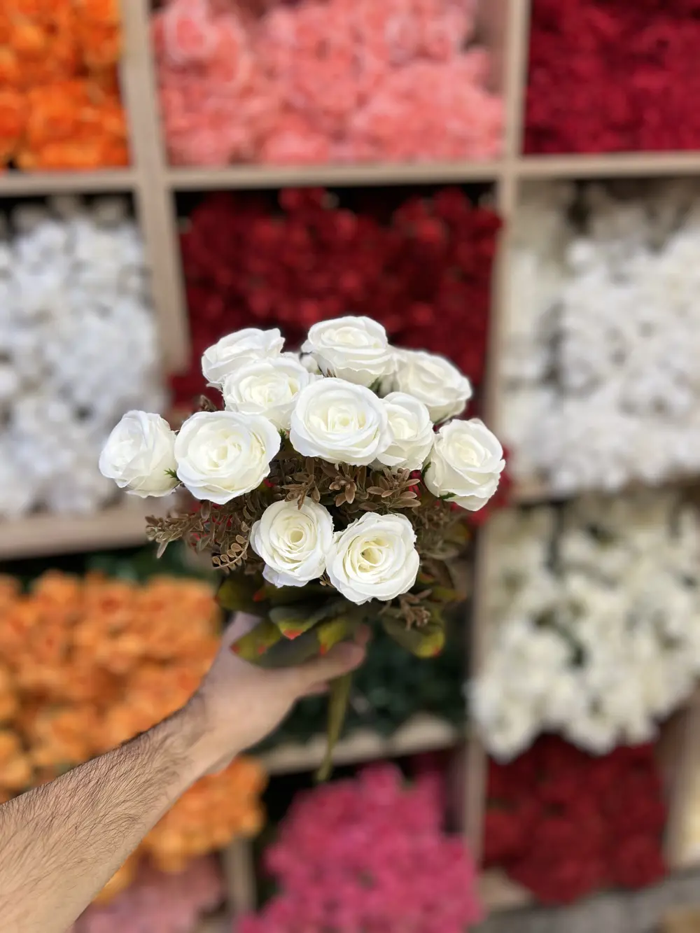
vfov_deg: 67.3
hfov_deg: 53.1
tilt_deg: -23.0
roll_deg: +3.1
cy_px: 466
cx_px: 350
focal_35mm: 26
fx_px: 701
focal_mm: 5.7
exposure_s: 1/104
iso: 32
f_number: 1.5
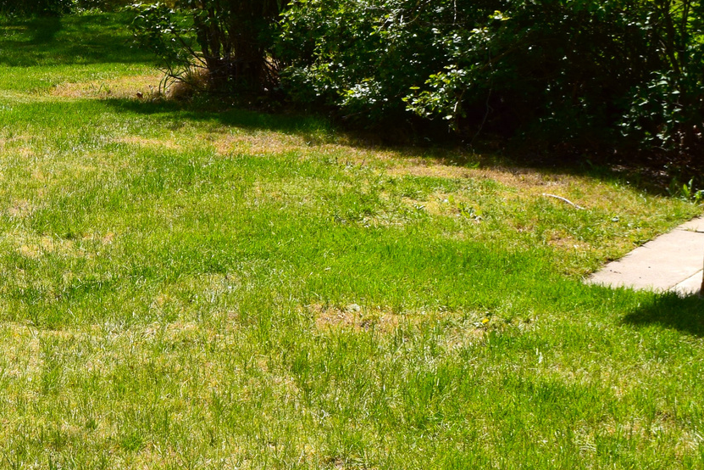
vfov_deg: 12.7
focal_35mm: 107
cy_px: 98
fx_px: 2097
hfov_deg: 18.2
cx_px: -107
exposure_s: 1/500
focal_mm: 29
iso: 400
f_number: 11
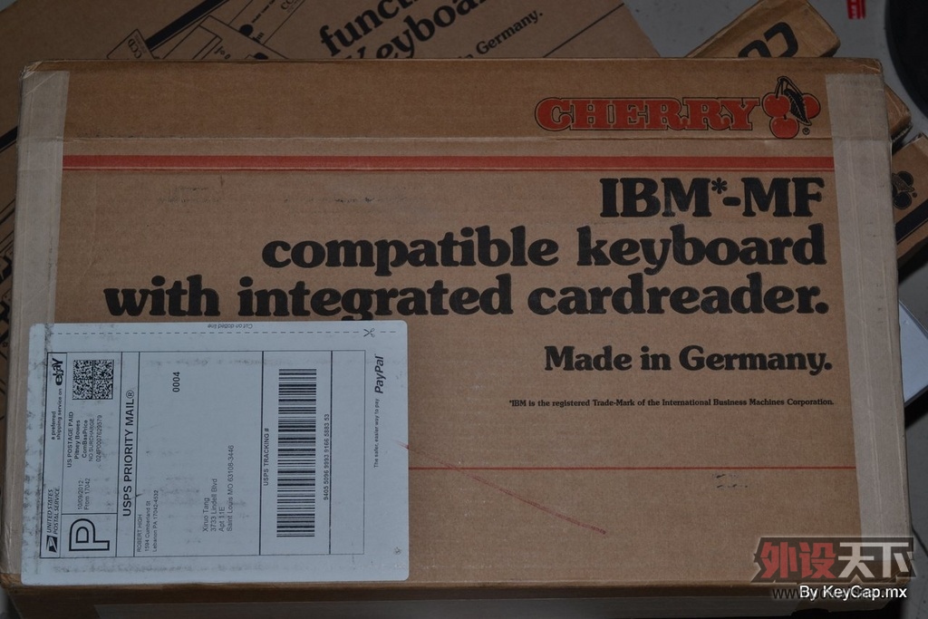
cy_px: 310
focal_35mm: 60
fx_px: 1547
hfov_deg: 33.4
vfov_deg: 22.6
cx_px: 464
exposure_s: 1/60
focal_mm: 40
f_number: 8
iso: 100
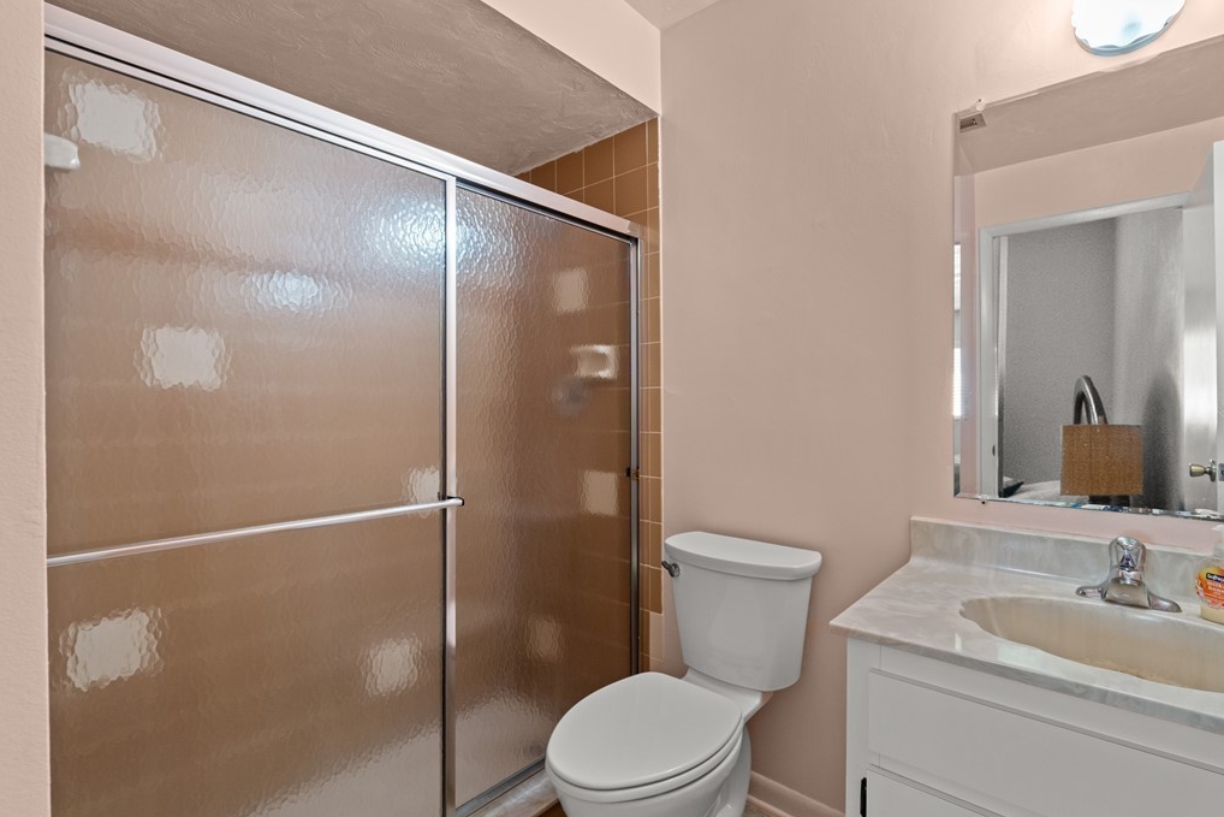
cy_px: 427
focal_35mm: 16
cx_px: 647
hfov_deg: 96.6
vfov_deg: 73.7
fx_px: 544
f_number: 7.1
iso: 320
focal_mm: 10
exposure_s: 1/1.67
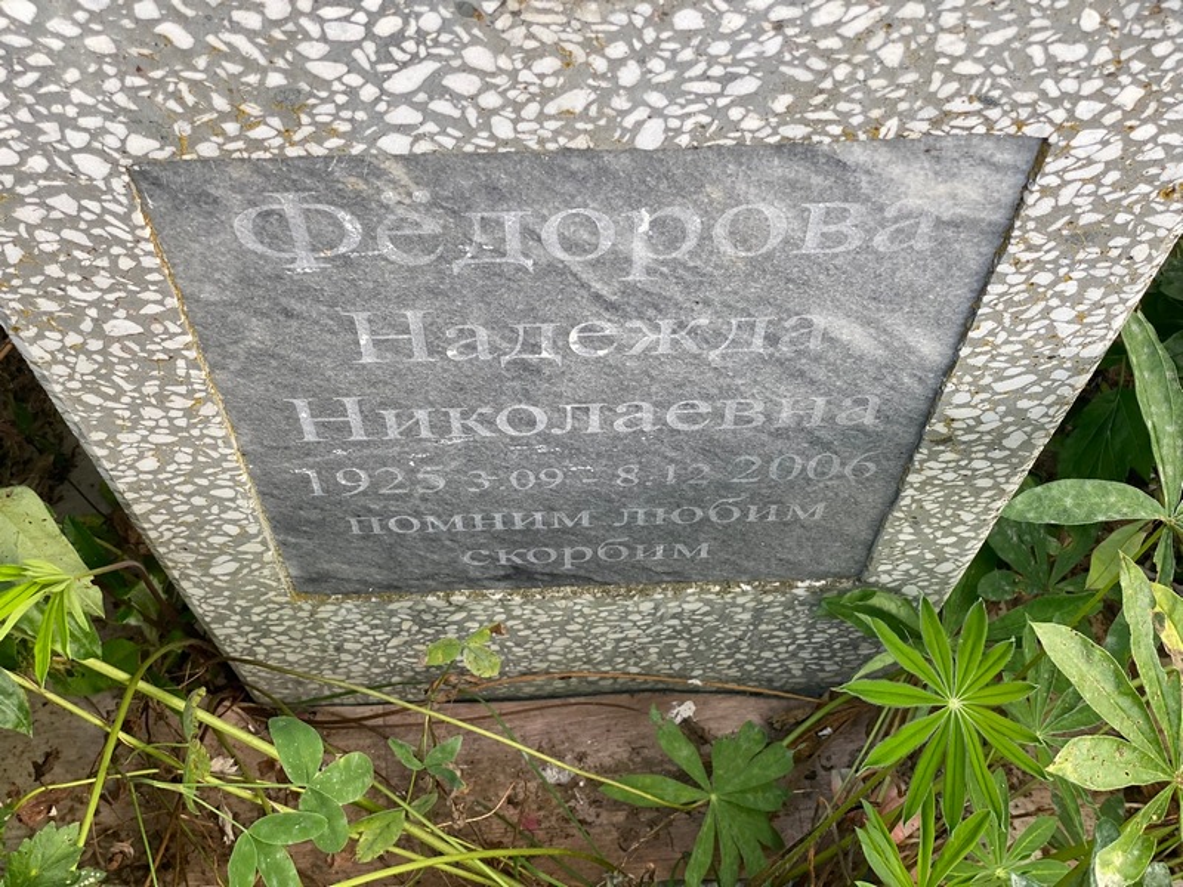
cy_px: 444
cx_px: 592
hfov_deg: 36.8
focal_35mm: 52
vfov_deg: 28.0
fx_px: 1777
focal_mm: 6
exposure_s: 1/128
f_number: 2
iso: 20
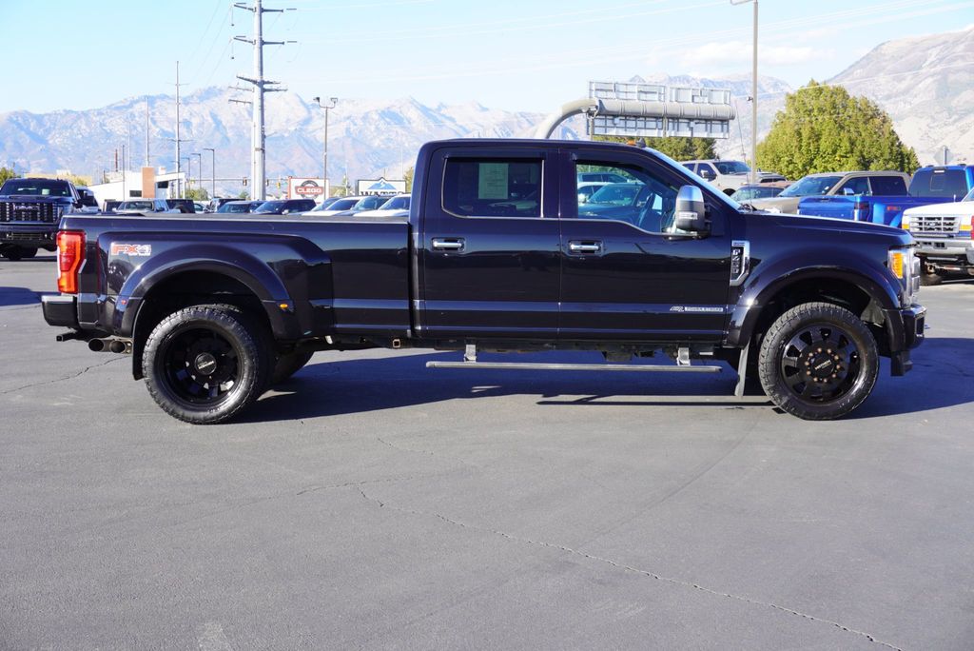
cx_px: 487
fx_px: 1178
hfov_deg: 44.9
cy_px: 326
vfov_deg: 30.9
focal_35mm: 44
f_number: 7.1
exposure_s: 1/100
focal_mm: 29
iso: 100
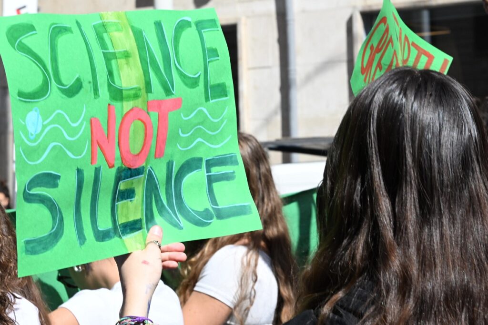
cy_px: 162
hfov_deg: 20.4
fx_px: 1356
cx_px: 244
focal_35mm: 100
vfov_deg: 13.7
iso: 800
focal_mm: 100
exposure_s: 1/500
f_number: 16
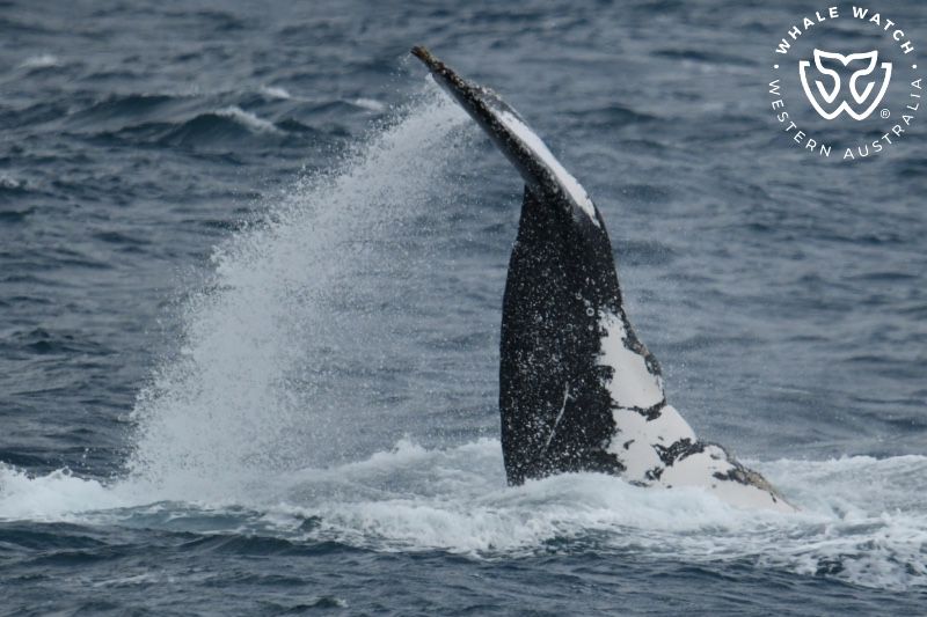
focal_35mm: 600
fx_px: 15446
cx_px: 464
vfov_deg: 2.3
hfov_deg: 3.4
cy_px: 308
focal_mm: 600
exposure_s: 1/8000
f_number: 6.3
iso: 1250
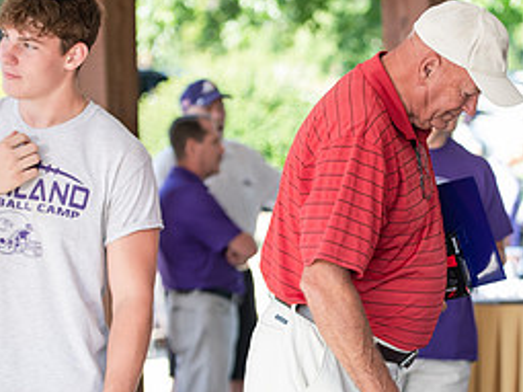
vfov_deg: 7.9
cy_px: 223
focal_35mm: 188
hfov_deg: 10.5
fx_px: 2839
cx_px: 461
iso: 320
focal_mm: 86
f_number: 3.2
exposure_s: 1/320
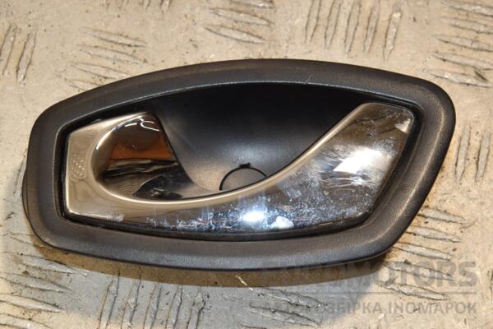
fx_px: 1746
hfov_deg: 16.1
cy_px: 164
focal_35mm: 128
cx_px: 246
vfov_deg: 10.8
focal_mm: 85
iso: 800
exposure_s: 1/200
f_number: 10
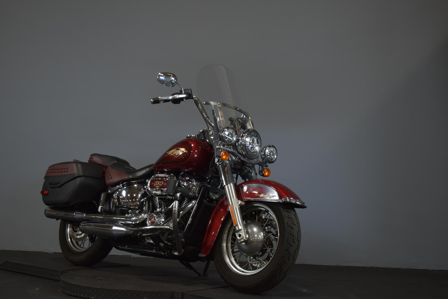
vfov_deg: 25.1
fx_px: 672
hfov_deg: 36.9
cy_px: 150
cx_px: 224
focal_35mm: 54
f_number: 5
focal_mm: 36
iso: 500
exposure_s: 1/30
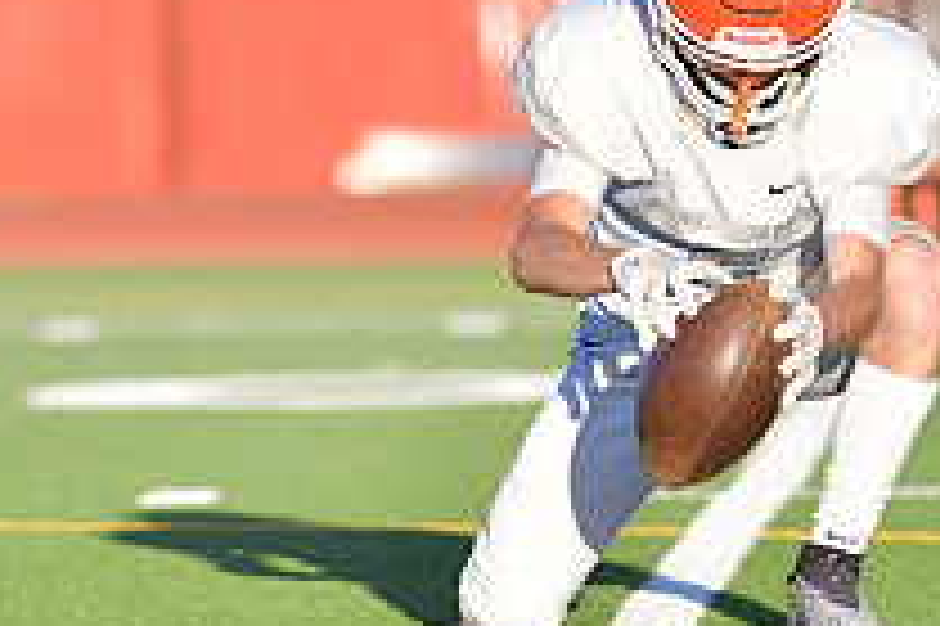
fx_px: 21733
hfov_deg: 2.5
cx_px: 684
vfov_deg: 1.6
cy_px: 83
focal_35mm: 833
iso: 560
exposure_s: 1/3200
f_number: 5
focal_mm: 300
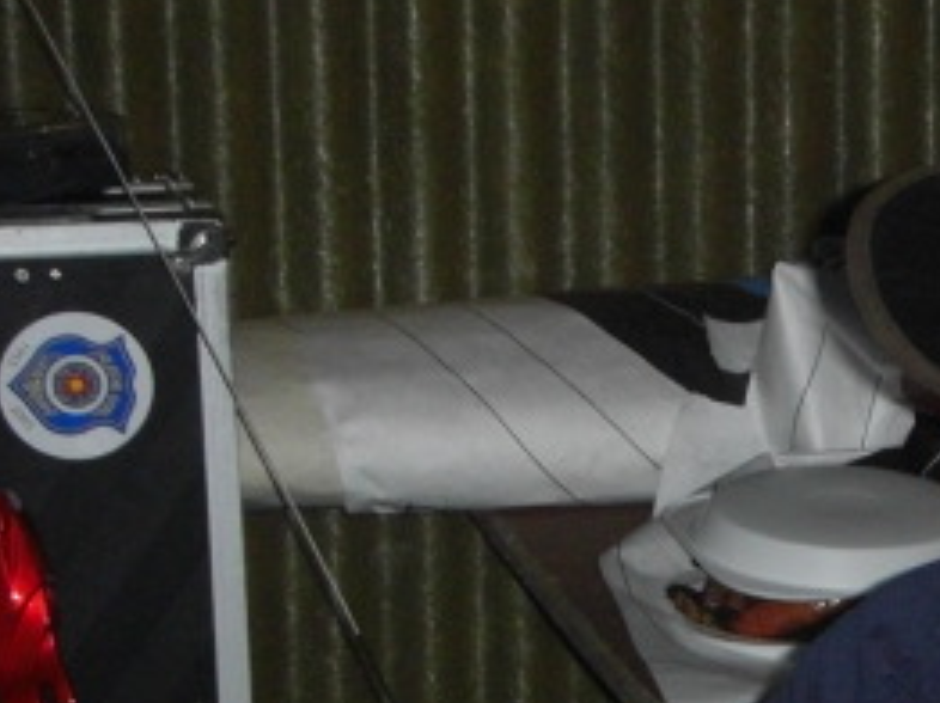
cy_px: 699
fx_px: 5046
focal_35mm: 186
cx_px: 1141
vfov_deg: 7.9
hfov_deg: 10.5
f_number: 4
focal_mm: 12.6
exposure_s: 1/60
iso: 200
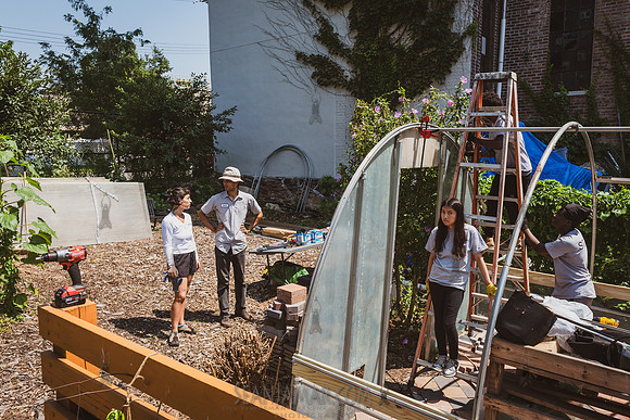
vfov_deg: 48.3
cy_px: 210
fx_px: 469
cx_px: 315
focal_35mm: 27
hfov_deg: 67.8
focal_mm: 24
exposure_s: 1/1600
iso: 500
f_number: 5.6
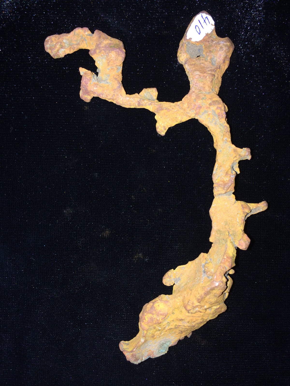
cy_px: 193
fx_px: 335
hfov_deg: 46.8
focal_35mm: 30
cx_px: 145
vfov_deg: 60.0
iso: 32
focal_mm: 4.12
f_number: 2.2
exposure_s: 1/85
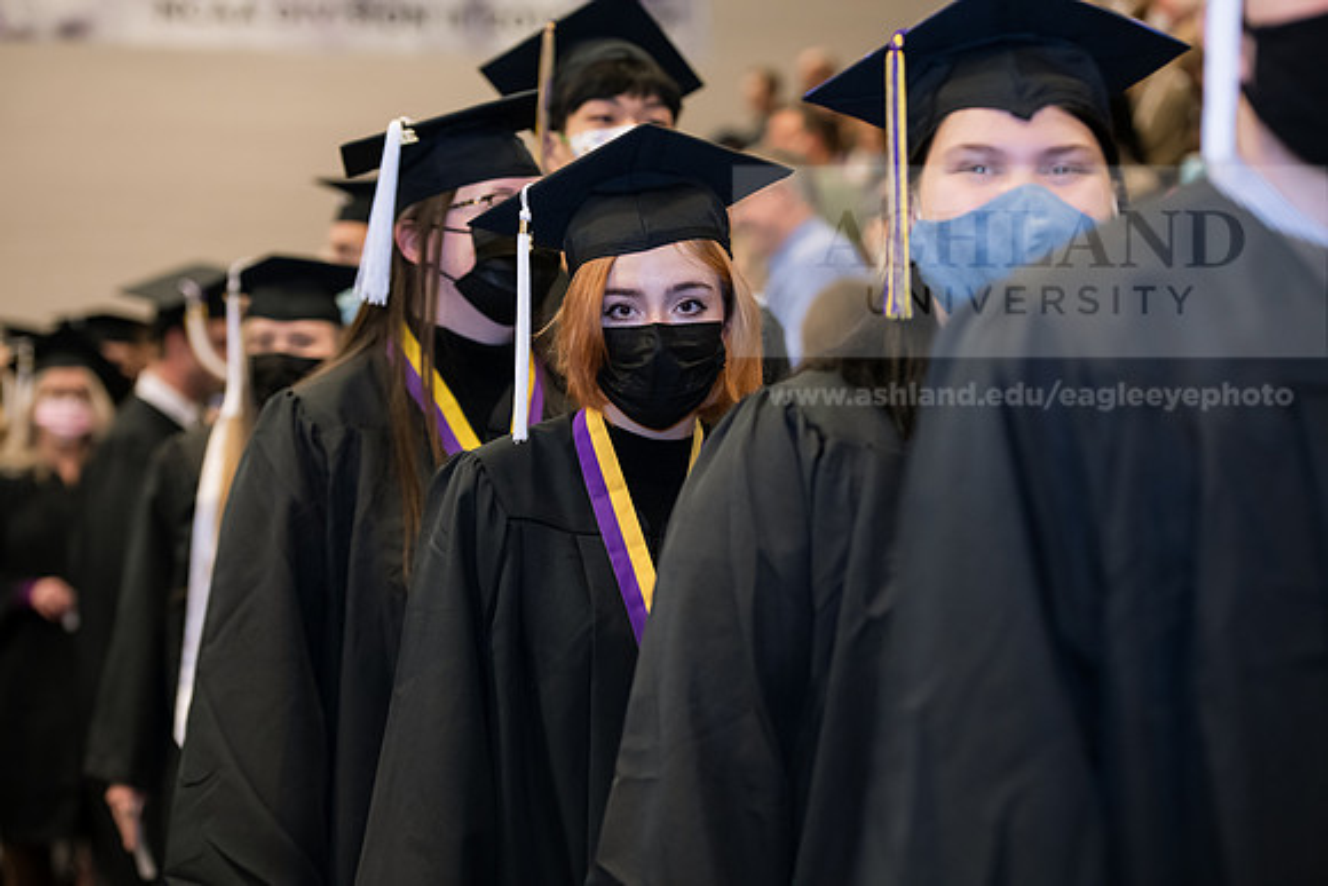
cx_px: 664
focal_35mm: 98
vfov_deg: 14.0
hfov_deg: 20.8
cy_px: 443
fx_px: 3616
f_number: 3.5
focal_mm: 98
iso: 1600
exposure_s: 1/200
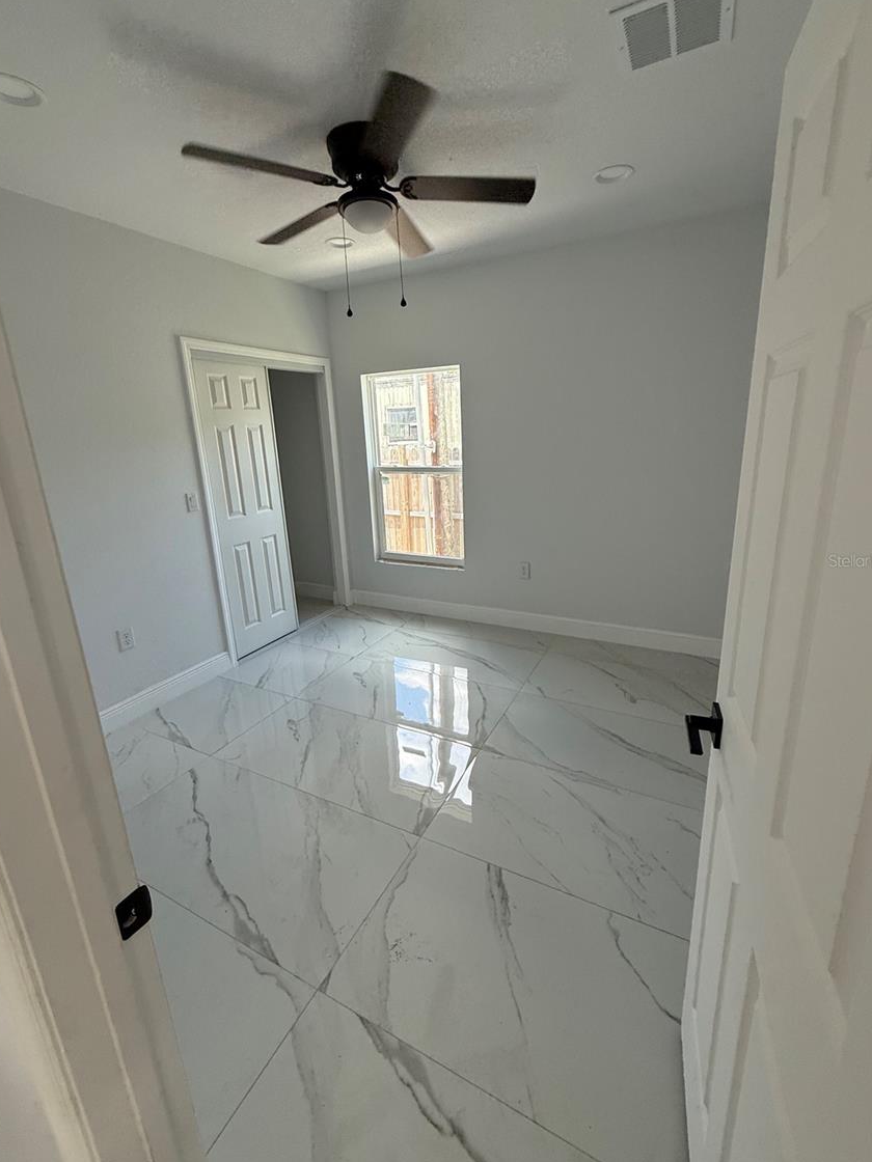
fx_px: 504
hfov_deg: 81.7
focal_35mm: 15
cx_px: 435
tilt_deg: -13.5
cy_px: 560
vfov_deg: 98.1
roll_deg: +3.2
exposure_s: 1/122
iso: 64
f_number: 2.2
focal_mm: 2.22
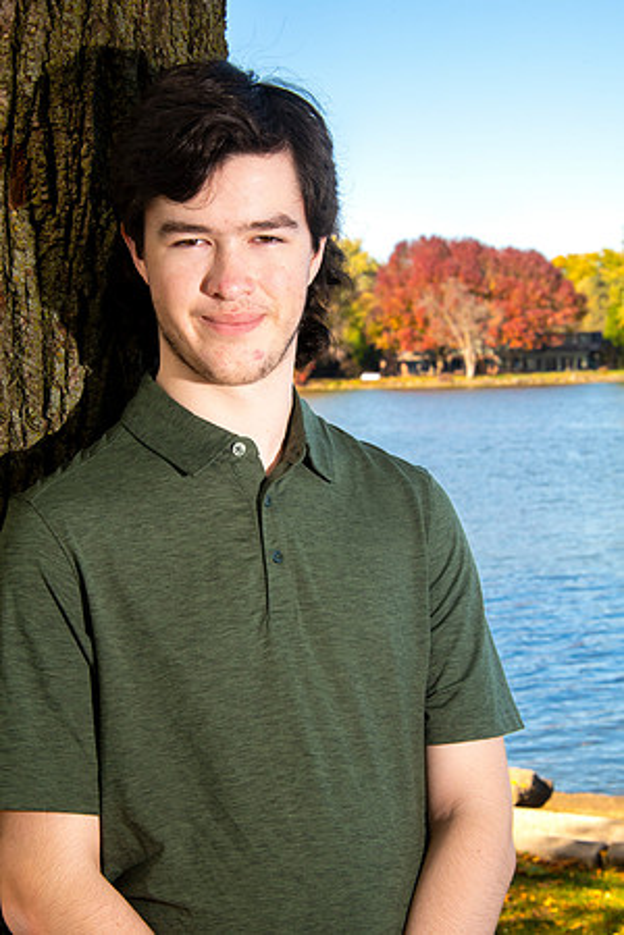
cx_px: 312
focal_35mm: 85
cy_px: 468
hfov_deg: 16.1
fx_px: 2210
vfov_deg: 23.9
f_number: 14
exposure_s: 1/160
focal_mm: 85
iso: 800
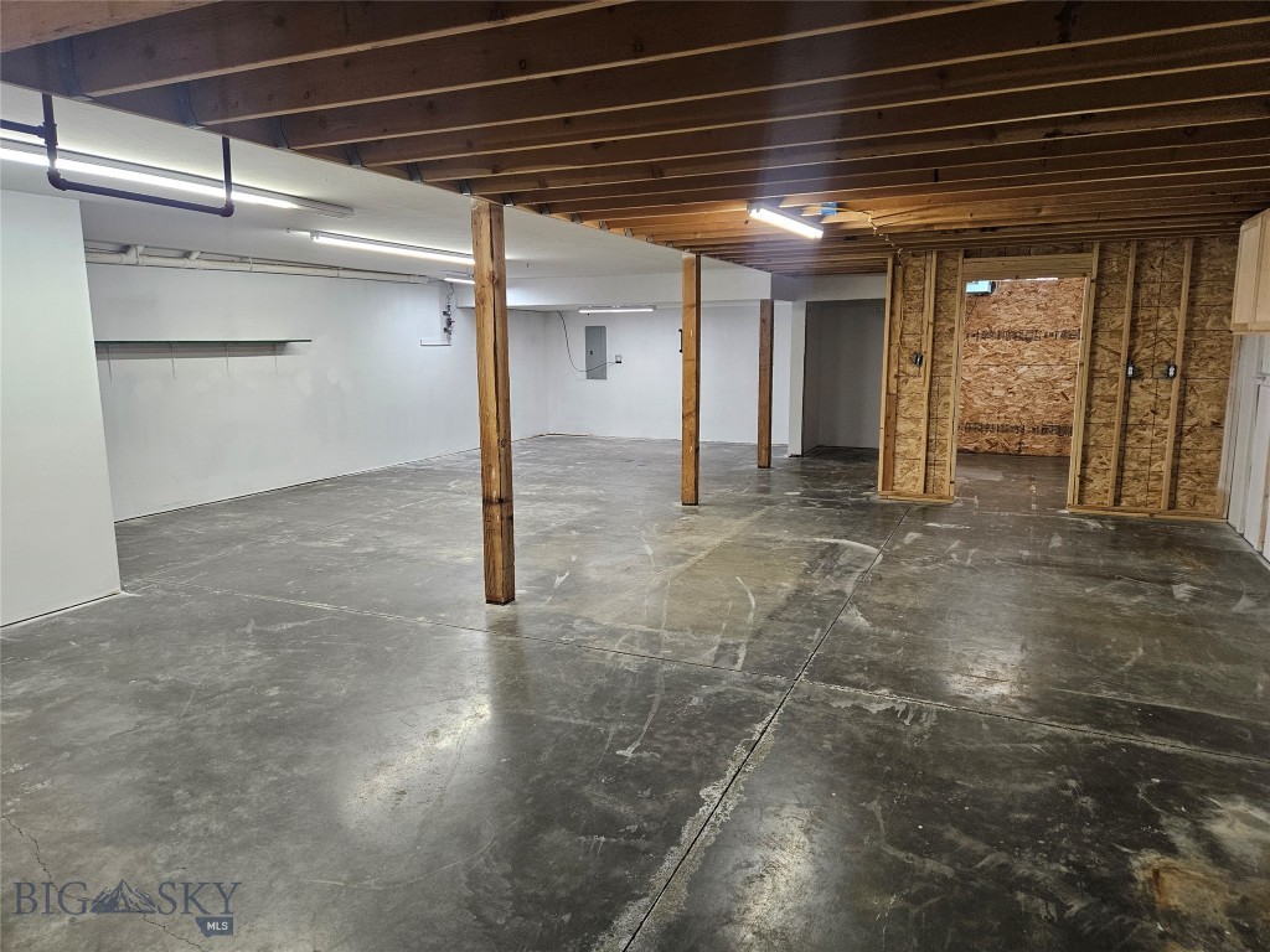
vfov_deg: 58.9
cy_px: 476
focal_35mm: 23
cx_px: 635
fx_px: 844
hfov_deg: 73.9
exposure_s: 1/120
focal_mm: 5.4
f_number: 1.8
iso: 250
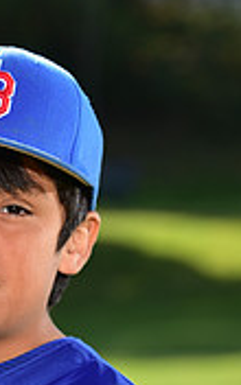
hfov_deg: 3.3
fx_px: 4235
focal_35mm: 403
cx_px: -43
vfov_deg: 5.2
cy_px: 468
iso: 80
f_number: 5
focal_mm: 120
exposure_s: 1/250
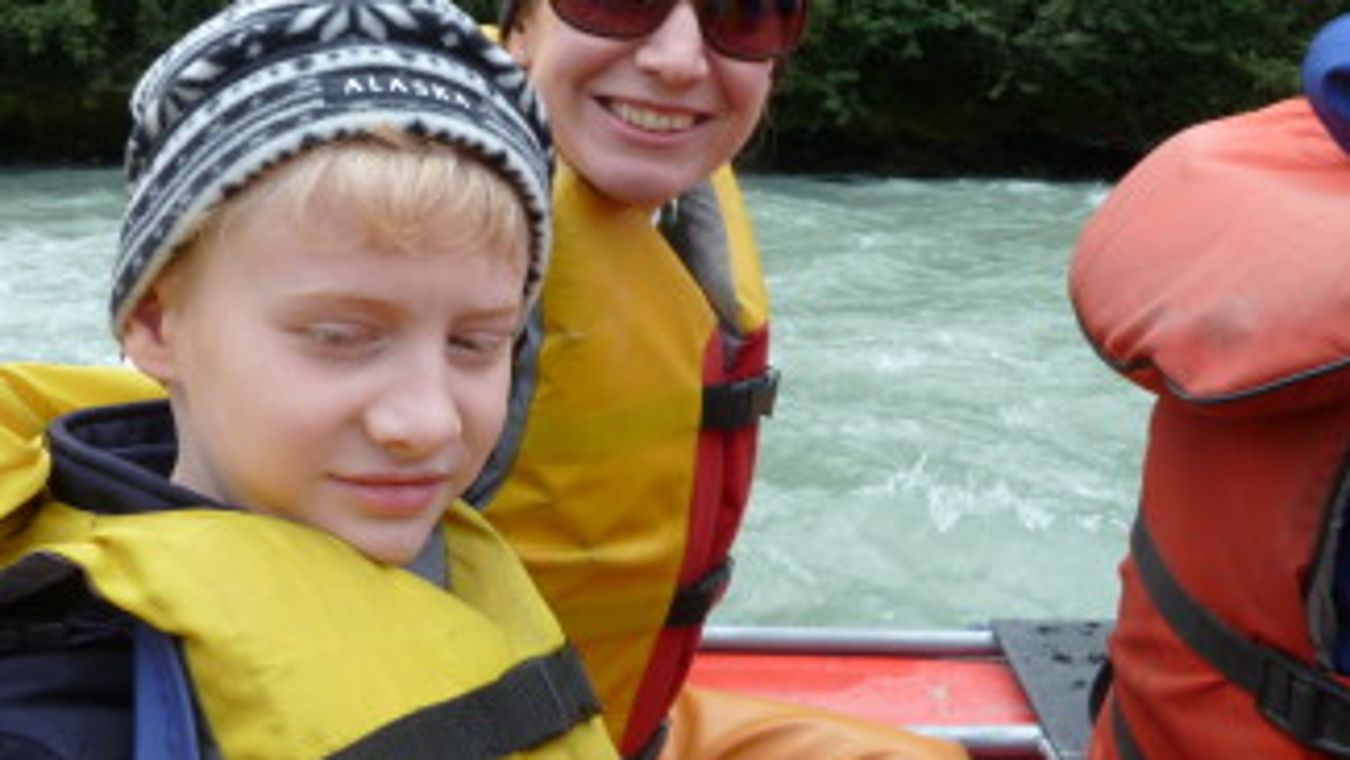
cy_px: 199
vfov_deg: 34.0
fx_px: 1217
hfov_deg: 57.9
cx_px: 604
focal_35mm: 34
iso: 80
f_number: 4
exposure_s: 1/160
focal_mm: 4.1
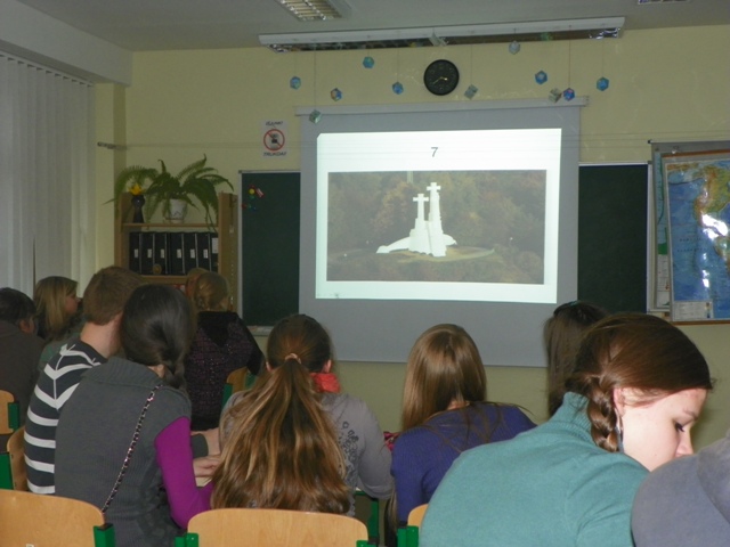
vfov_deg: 30.3
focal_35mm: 48
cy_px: 274
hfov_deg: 39.7
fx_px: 1012
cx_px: 365
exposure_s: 1/40
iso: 200
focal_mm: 8.5
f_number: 3.2
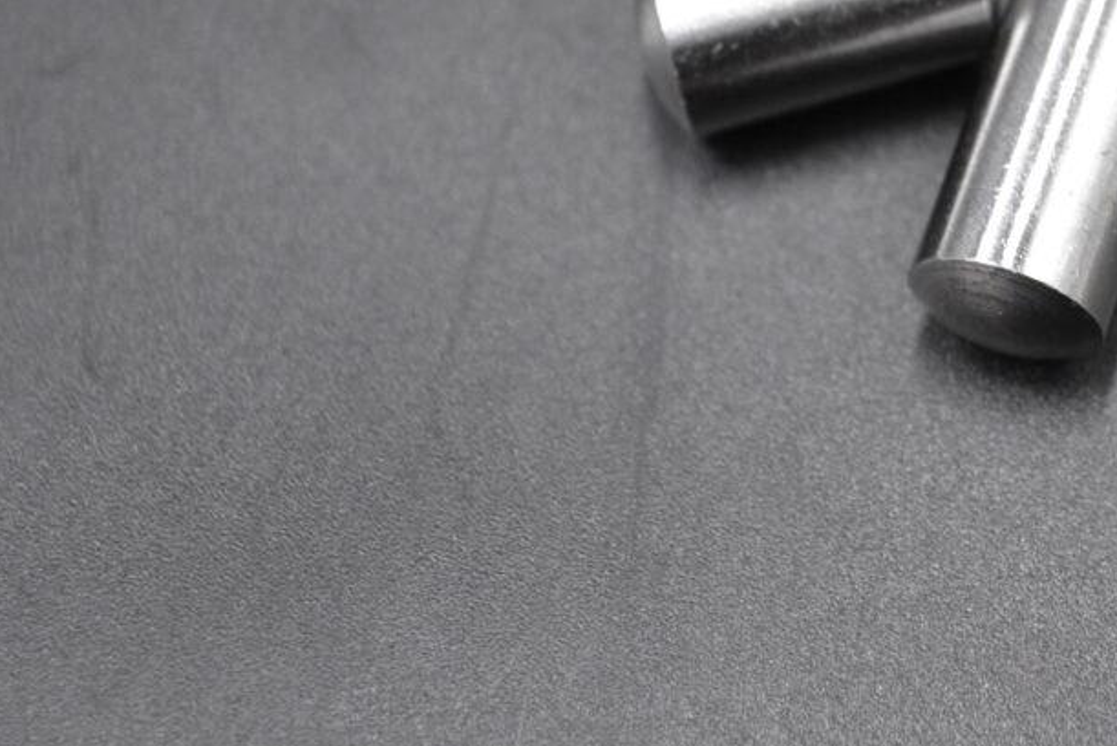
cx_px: 1002
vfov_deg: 12.9
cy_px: 130
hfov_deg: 18.9
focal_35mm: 106
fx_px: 3290
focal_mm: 36
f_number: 5
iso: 400
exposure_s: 1/40
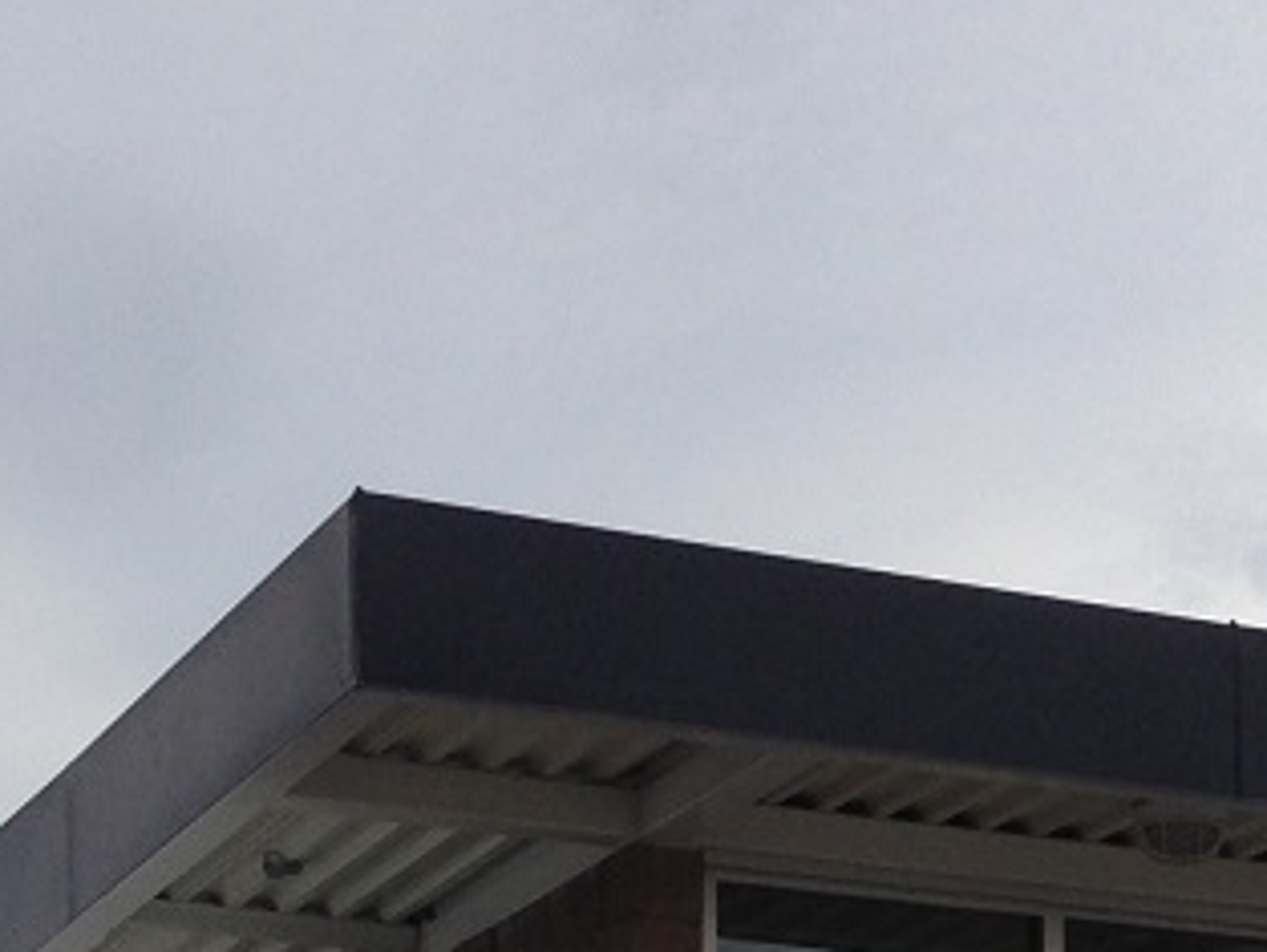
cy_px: 1857
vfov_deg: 10.1
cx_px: 1150
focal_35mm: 137
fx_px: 5016
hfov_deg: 14.2
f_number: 2.4
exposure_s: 1/414
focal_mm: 4.12
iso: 50
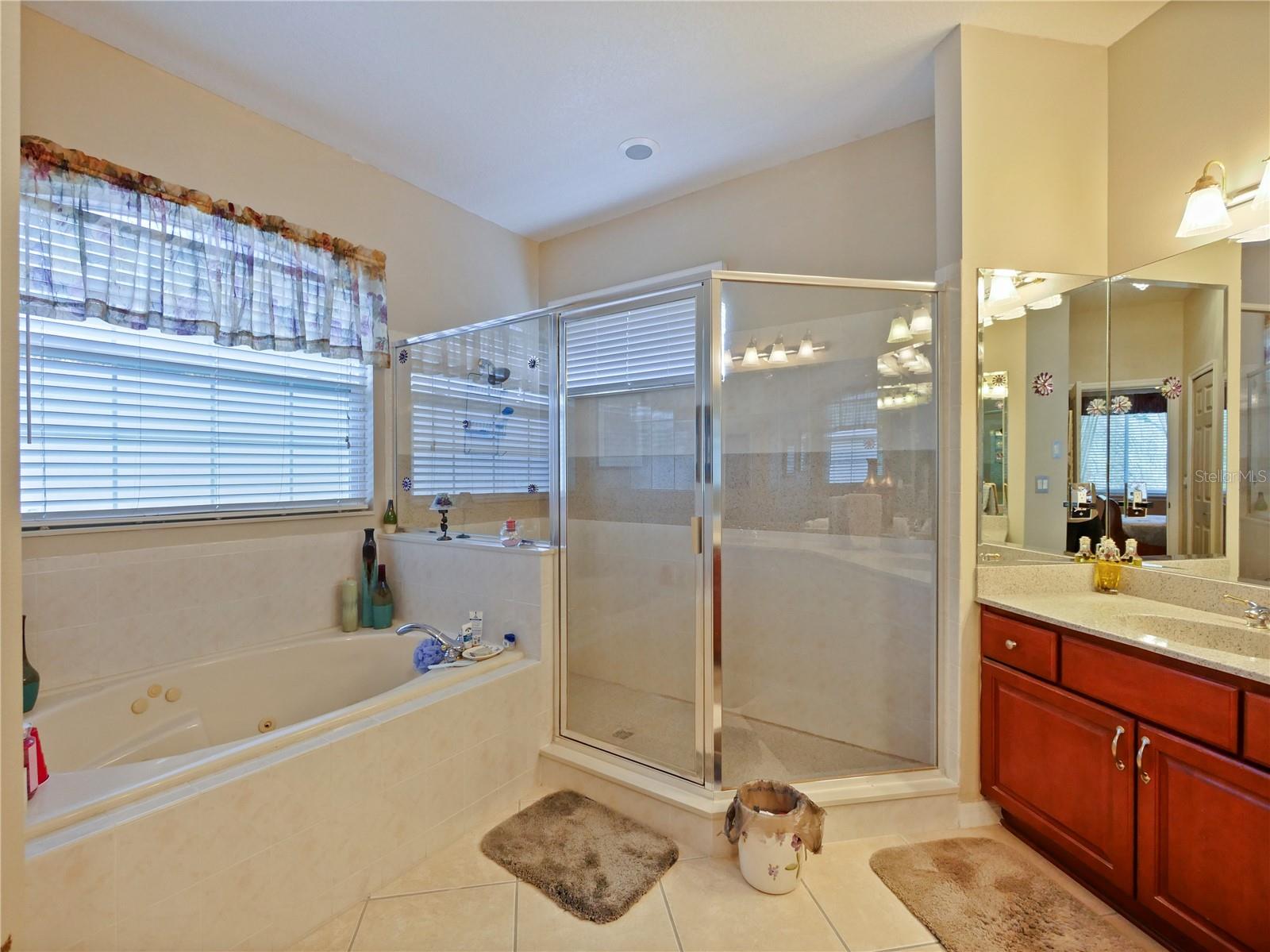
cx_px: 635
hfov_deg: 102.1
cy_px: 476
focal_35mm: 14
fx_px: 513
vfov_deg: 85.6
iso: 800
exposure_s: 1/60
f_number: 4
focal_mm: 7
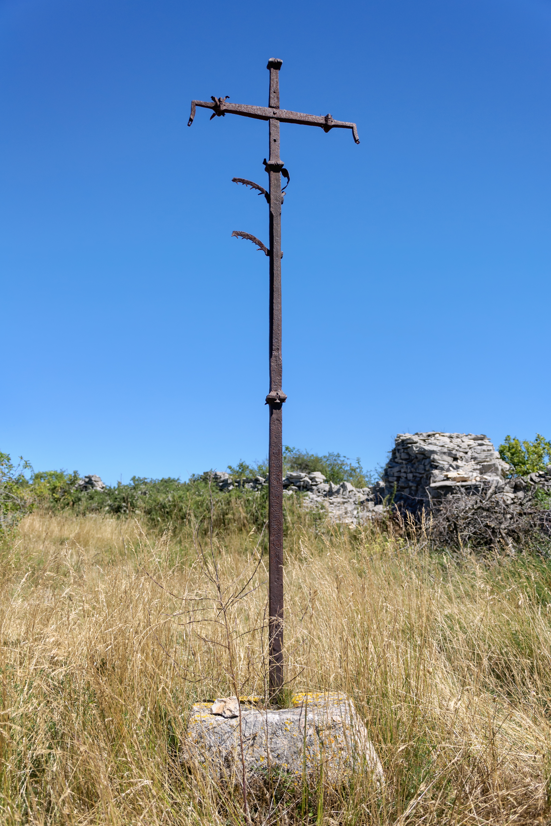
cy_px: 413
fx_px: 861
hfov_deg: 35.5
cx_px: 276
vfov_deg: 51.3
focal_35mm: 38
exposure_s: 1/1600
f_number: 4.5
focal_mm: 25
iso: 200
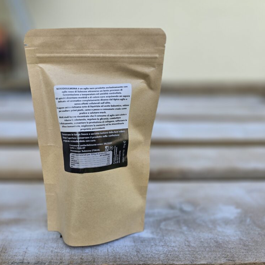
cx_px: 88
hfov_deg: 56.1
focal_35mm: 28
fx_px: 243
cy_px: 134
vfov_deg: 57.3
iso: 40
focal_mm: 6.3
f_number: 1.7
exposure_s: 1/359
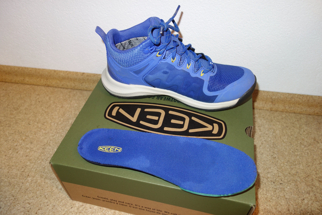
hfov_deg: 65.5
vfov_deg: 46.4
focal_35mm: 28
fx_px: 250
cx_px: 161
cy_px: 108
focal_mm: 10.4
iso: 160
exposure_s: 1/30
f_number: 1.8
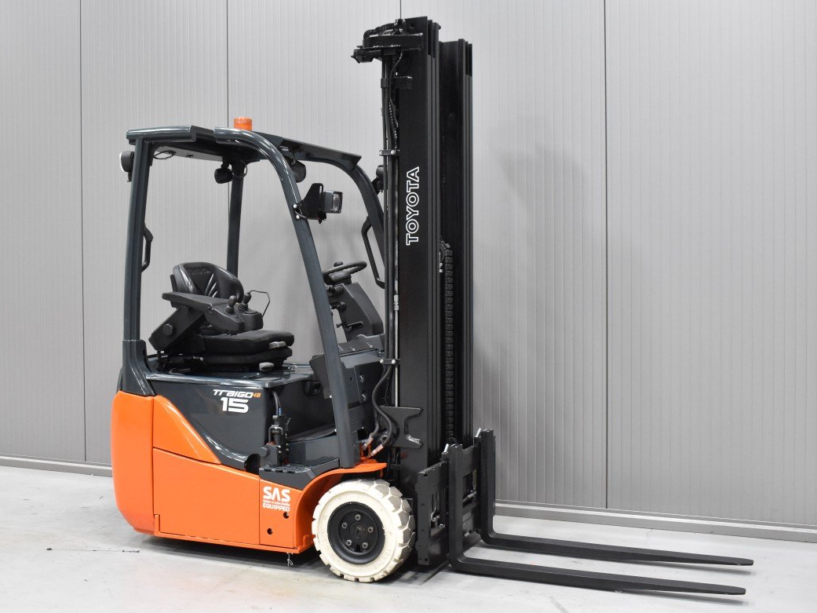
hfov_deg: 45.1
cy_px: 304
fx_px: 981
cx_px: 348
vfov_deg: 34.7
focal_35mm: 42
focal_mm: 25
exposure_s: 1/20
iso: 1600
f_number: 5.6
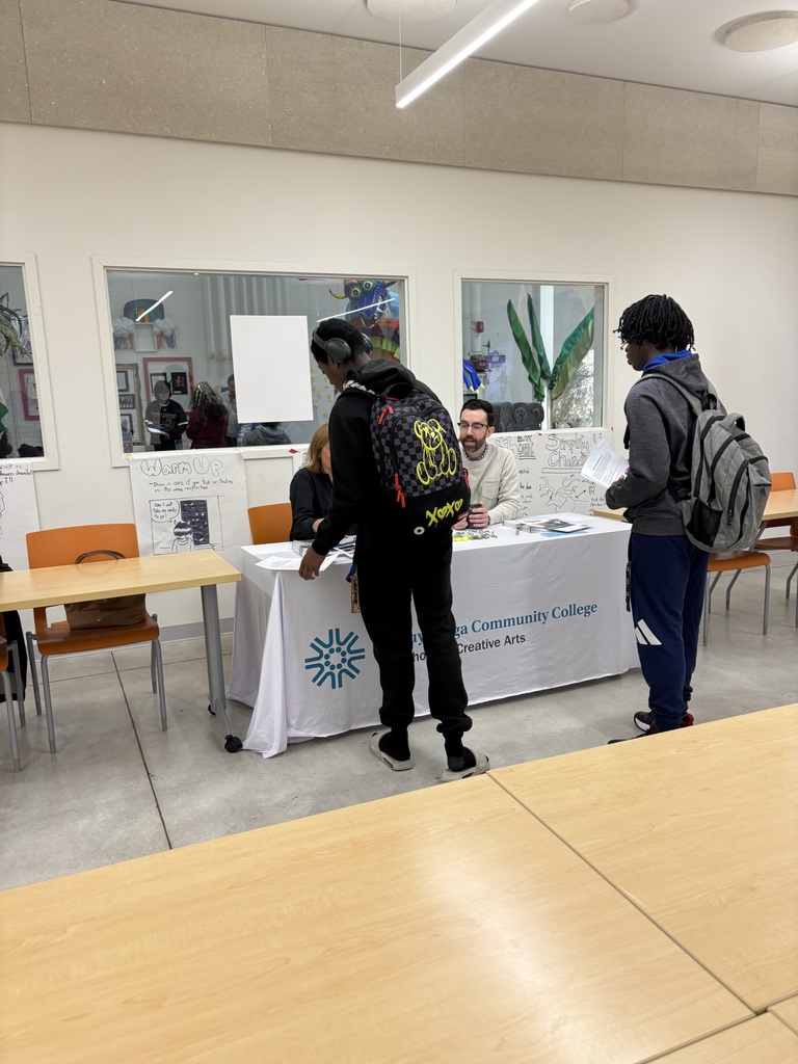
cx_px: 399
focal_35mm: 26
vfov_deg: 67.3
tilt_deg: -10.4
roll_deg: +1.4
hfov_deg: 53.1
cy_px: 532
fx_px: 799
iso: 100
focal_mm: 5.96
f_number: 1.6
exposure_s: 1/60
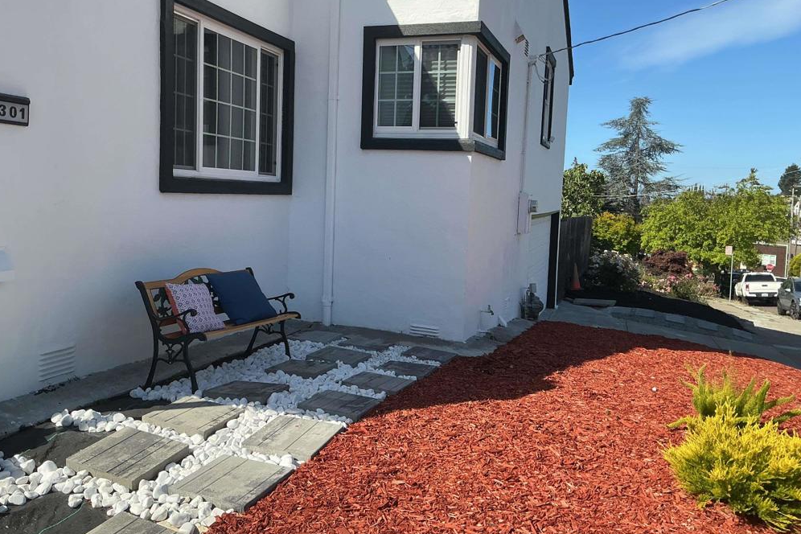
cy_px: 240
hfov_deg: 60.3
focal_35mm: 31
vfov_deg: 42.3
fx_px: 690
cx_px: 391
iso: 25
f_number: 1.8
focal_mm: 3
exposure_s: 1/1451
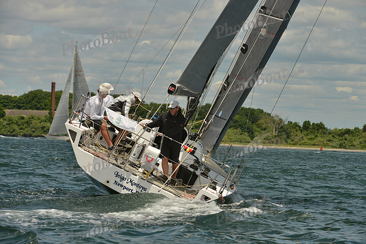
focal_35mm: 200
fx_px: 2034
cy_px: 122
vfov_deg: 6.9
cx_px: 183
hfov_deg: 10.3
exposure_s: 1/1000
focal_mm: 200
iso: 200
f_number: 8
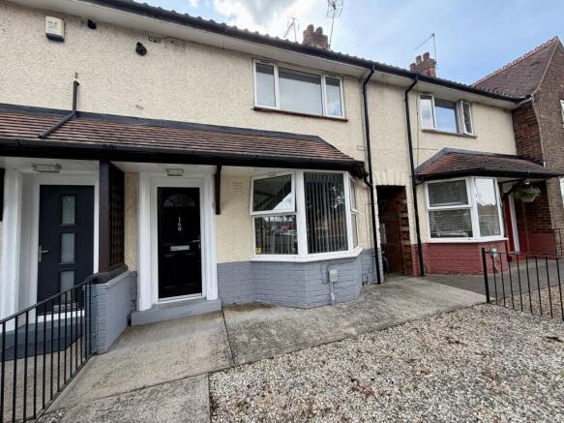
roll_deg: +3.7
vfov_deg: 85.7
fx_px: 228
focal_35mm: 14
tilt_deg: +3.0
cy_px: 212
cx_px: 282
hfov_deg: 102.1
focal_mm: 2.22
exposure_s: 1/502
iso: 64
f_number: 2.2
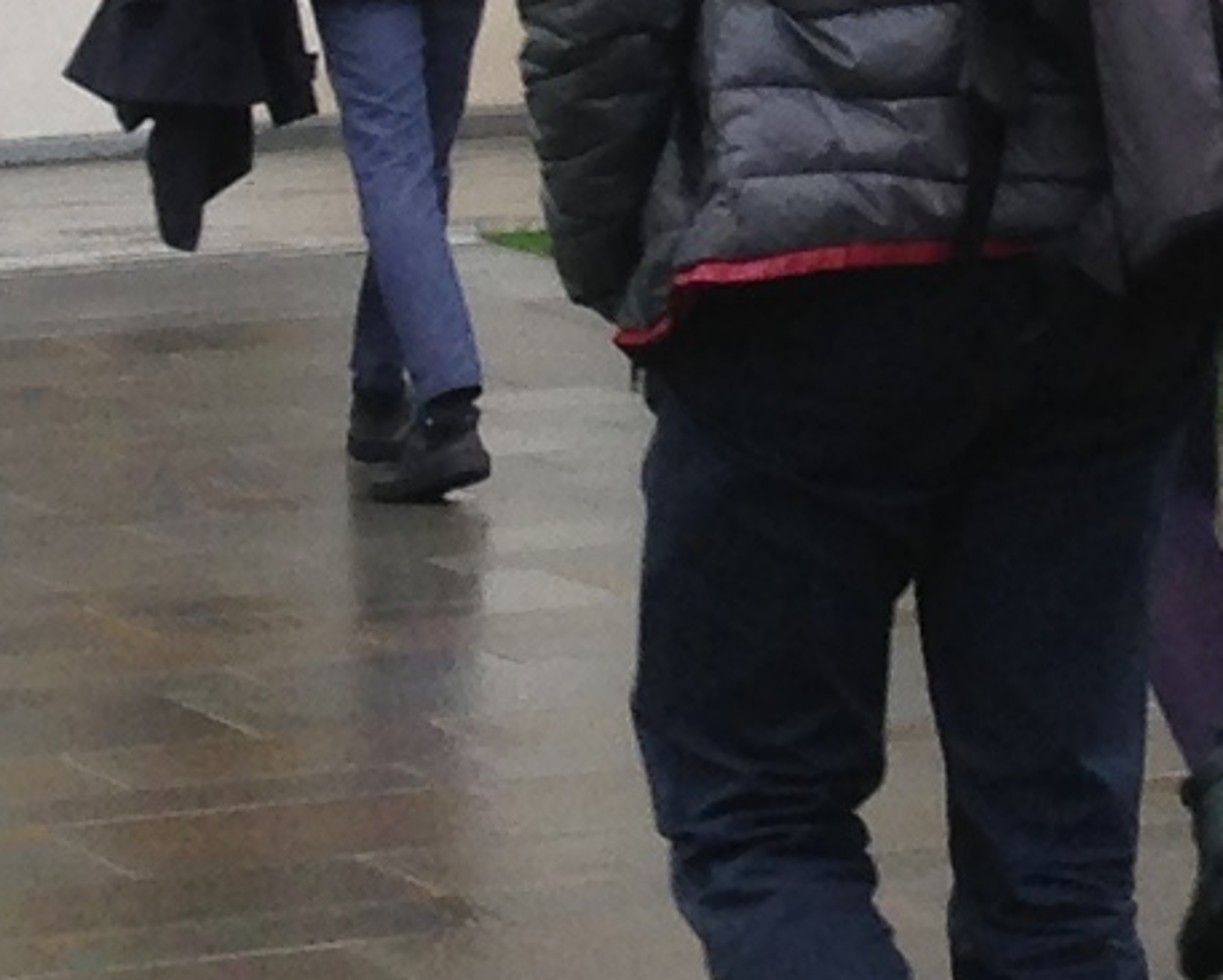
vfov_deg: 6.5
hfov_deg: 8.3
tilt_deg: +7.0
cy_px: -1133
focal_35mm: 230
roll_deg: +2.3
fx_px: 8329
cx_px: 1675
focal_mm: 4.12
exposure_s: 1/179
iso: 50
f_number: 2.4
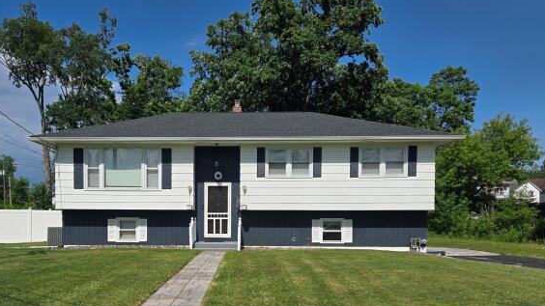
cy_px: 233
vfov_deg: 35.8
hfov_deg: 60.5
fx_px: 462
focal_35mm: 32
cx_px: 219
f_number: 1.8
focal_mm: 5.4
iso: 25
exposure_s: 1/3598
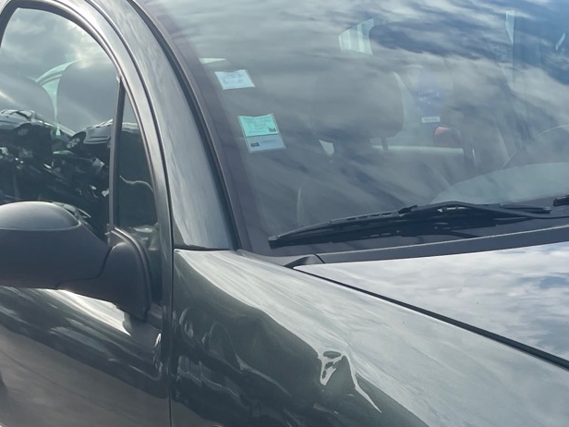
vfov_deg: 18.6
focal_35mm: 76
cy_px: 472
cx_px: 531
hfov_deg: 24.8
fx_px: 1249
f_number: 1.6
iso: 32
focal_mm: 4.2
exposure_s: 1/932
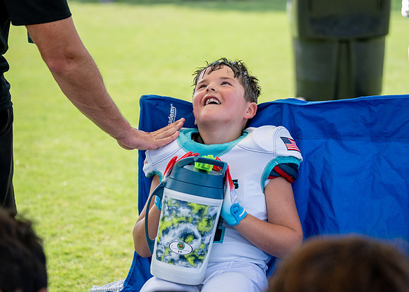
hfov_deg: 23.2
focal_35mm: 86
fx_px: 996
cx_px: 221
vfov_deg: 16.7
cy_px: 123
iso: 160
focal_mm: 70
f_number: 2.8
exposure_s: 1/1000
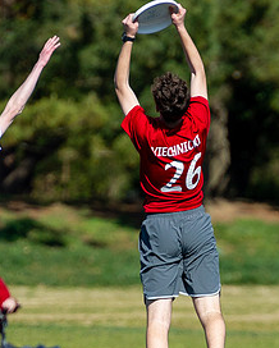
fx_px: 10609
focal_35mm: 1029
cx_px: 159
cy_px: 272
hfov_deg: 1.5
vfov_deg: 1.9
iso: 320
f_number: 4
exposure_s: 1/3200
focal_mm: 280
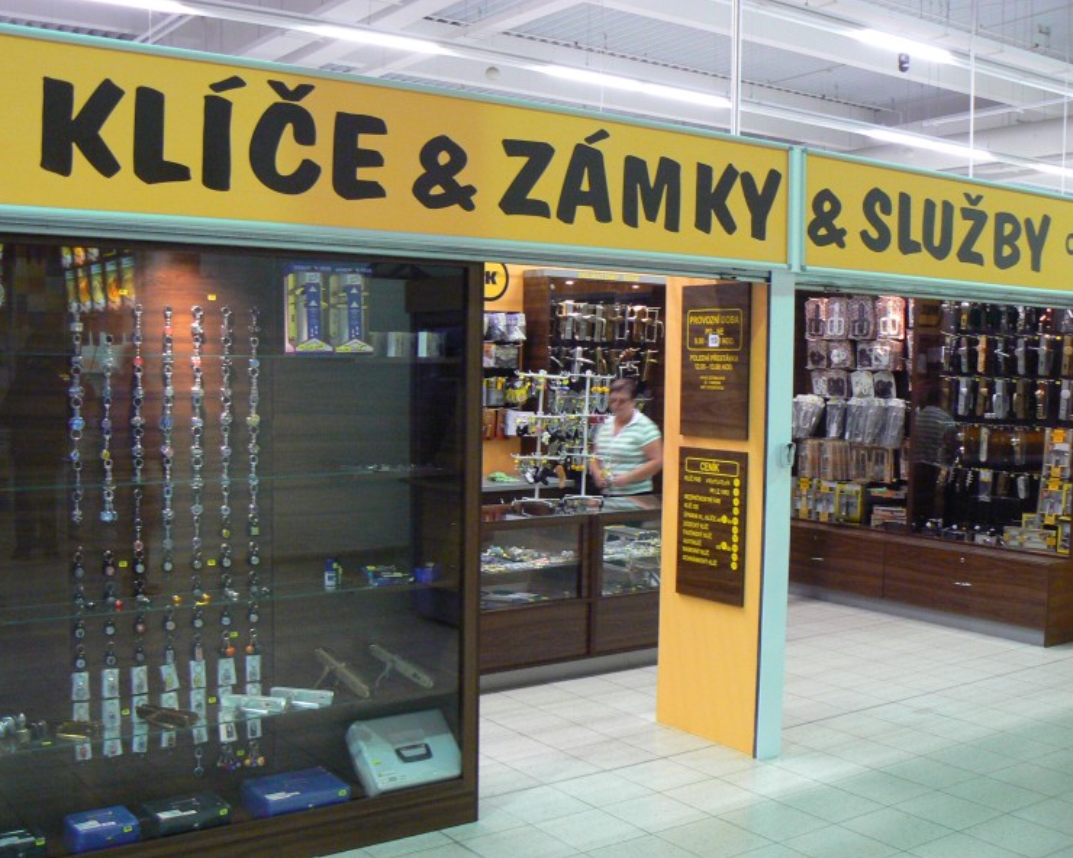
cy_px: 432
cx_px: 503
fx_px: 1207
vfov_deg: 39.2
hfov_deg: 47.9
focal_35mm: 38
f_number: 2.8
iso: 200
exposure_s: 1/13
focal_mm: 6
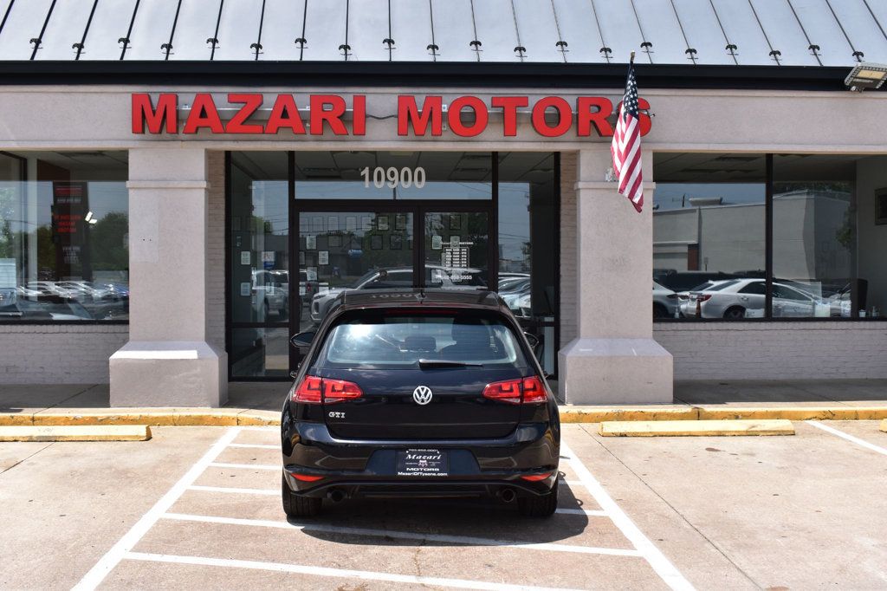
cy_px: 296
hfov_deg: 45.0
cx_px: 444
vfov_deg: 30.8
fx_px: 1071
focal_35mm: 44
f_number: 11
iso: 400
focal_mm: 29
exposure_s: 1/500
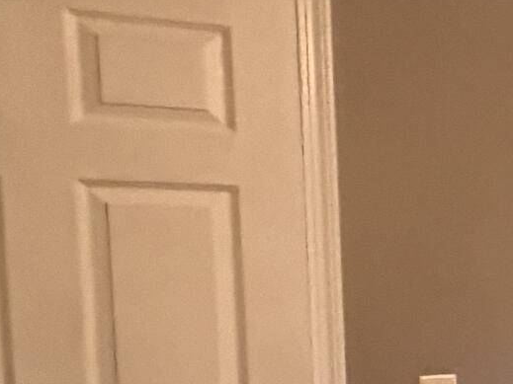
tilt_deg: -5.4
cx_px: 1126
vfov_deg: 17.9
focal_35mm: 81
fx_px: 1200
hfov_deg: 16.1
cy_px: 357
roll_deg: -0.7
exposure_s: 1/60
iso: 800
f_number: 2.2
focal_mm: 2.22
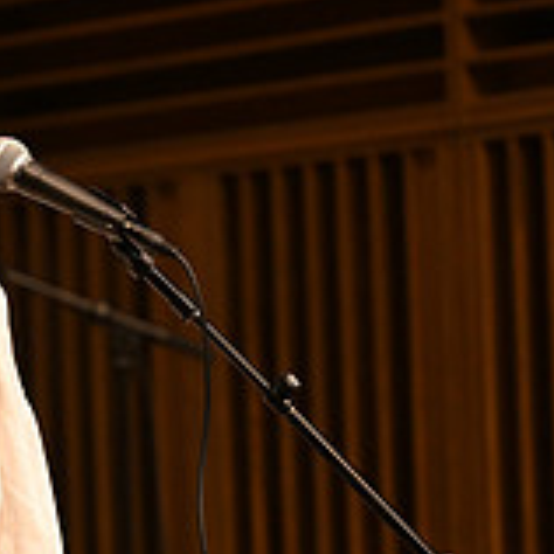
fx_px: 5269
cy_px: 416
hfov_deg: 6.0
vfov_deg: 6.0
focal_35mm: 291
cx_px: 49
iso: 1600
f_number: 2.8
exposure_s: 1/400
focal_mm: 93
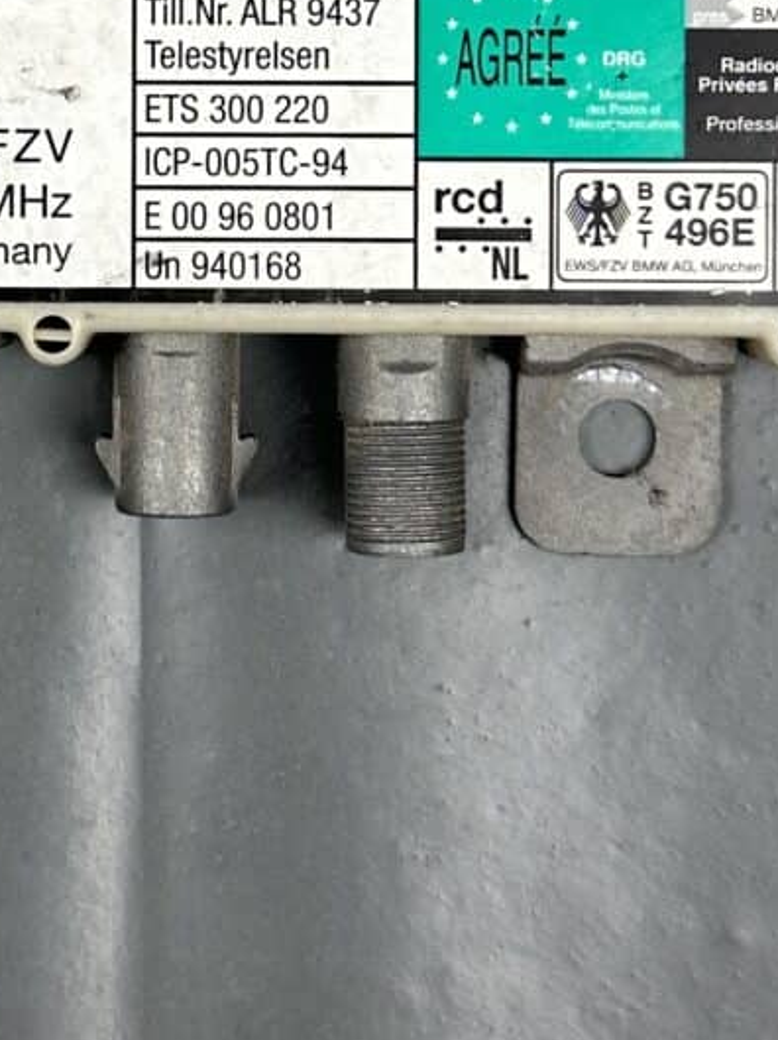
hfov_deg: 15.8
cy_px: 191
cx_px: 191
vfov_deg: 20.8
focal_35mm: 93
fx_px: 2790
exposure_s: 1/100
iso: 100
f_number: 1.78
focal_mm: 6.86
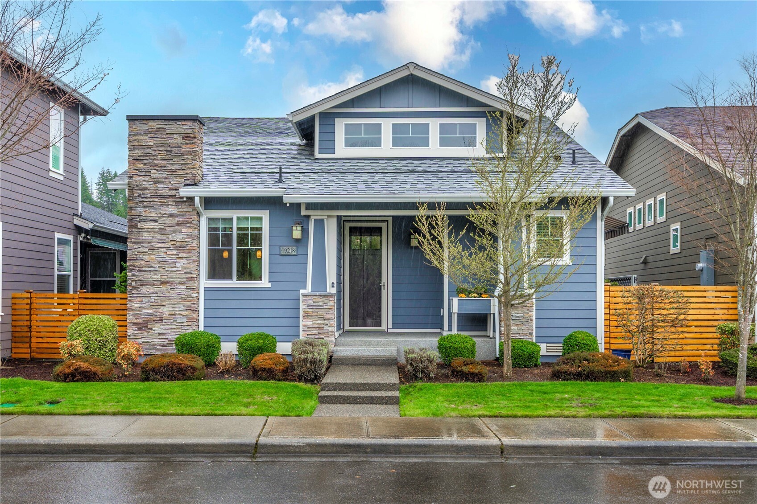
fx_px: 505
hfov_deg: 73.7
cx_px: 378
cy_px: 252
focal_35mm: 24
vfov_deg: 53.1
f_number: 7.1
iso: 100
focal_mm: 24
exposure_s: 1/60
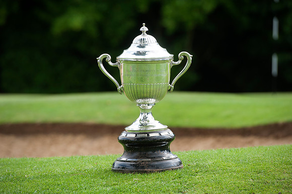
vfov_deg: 6.9
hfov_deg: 10.3
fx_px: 1621
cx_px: 146
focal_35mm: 200
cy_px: 97
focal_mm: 200
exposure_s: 1/320
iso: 200
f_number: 5.6
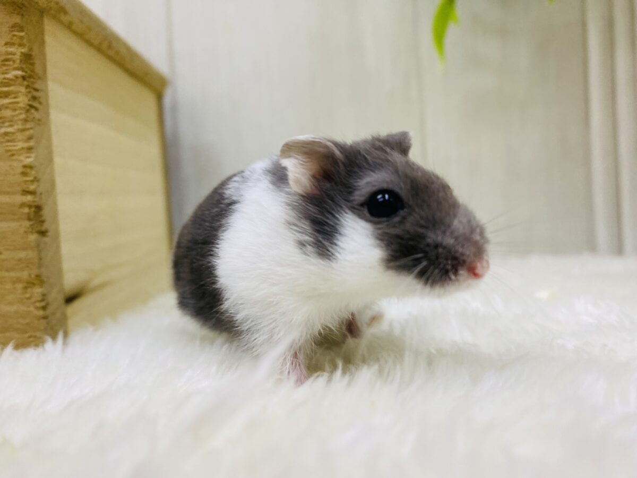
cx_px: 318
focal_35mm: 25
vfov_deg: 54.9
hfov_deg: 69.4
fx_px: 460
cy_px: 239
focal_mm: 4.25
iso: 80
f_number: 1.8
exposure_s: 1/100
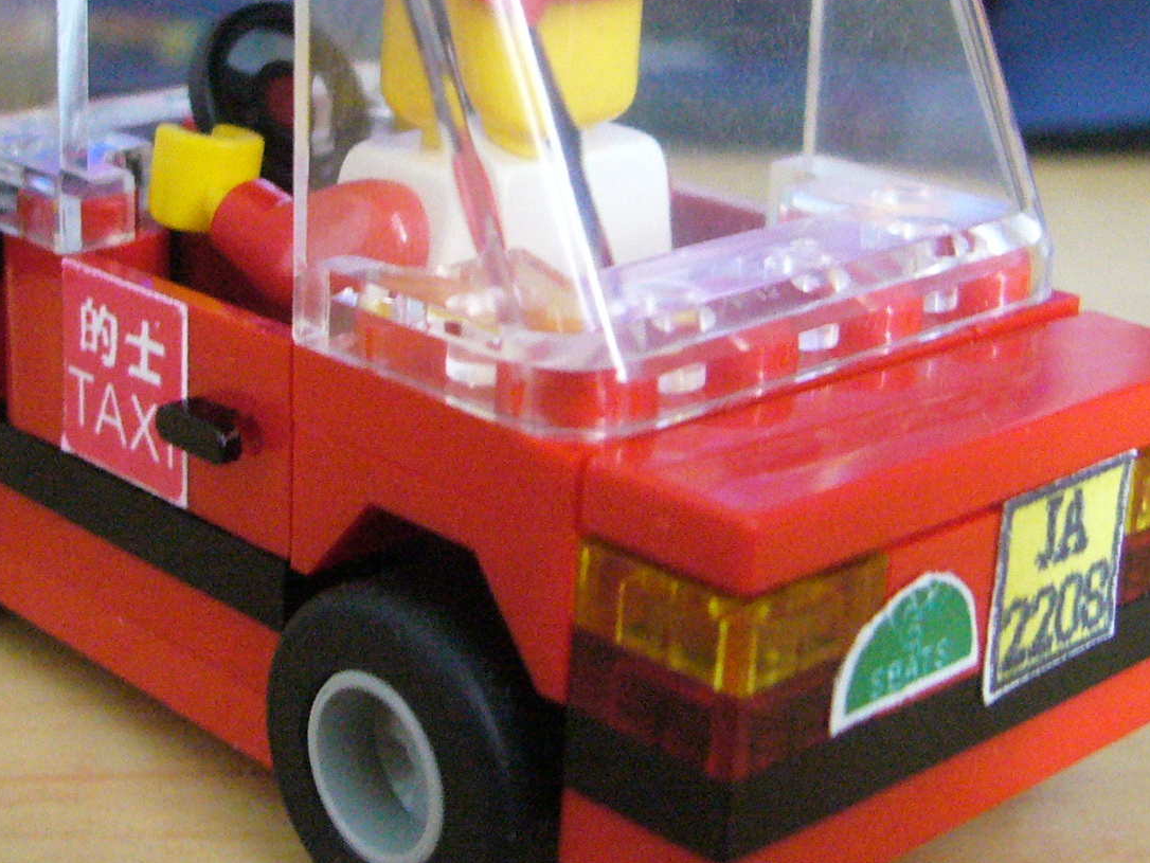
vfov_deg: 22.1
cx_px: 485
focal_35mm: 66
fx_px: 2193
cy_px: 230
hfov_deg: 29.3
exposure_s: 1/13
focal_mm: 5.8
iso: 400
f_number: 2.8
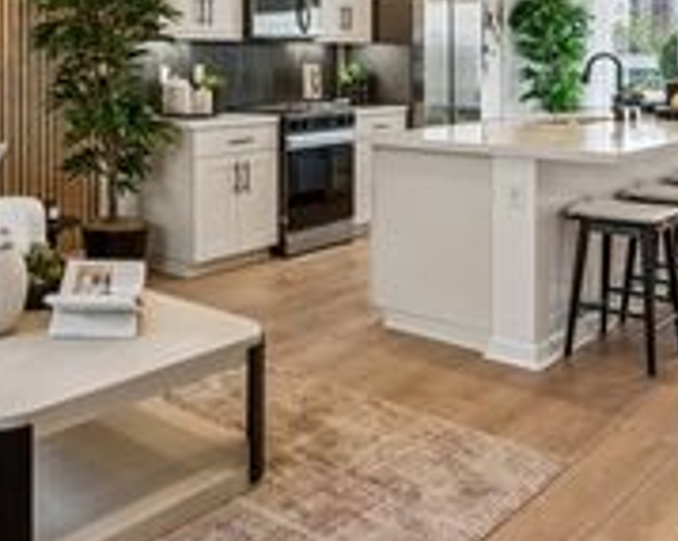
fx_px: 863
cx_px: 163
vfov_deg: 33.2
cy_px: 62
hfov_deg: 41.5
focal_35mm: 43
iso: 100
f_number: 13
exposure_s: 1/3.33
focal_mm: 16.4
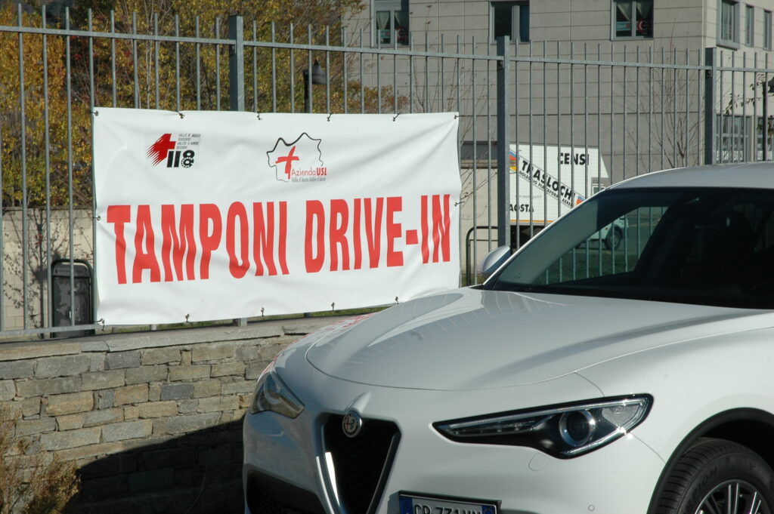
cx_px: 387
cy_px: 257
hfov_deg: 21.9
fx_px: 1998
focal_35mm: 93
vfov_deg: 14.7
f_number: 16
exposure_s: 1/250
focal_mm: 62
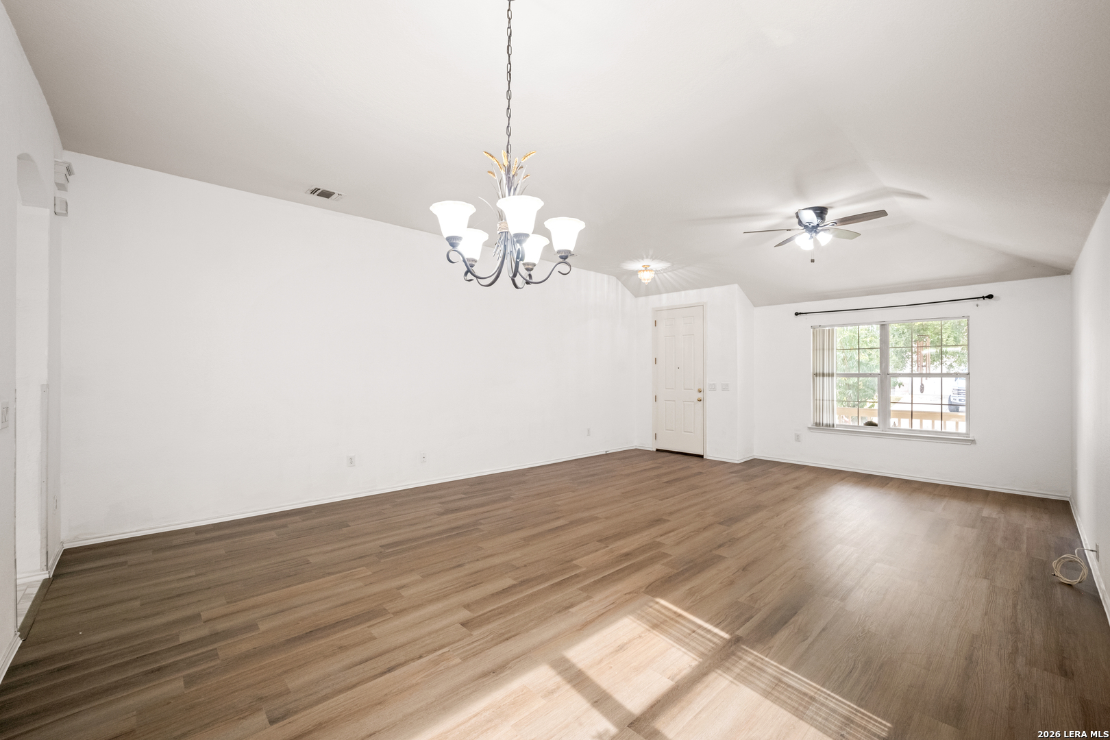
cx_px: 555
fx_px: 432
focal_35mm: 14
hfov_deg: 104.3
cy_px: 370
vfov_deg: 81.2
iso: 500
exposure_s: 1/10
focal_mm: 9
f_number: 7.1
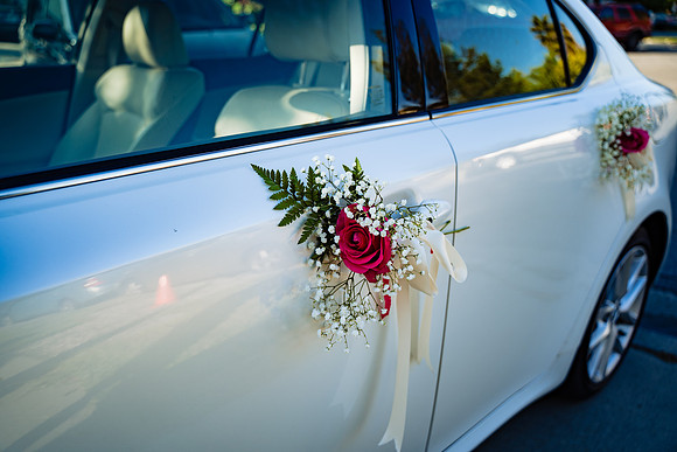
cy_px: 226
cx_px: 338
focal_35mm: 28
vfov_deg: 46.4
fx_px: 527
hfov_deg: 65.5
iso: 100
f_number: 3.2
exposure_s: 1/320
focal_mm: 28
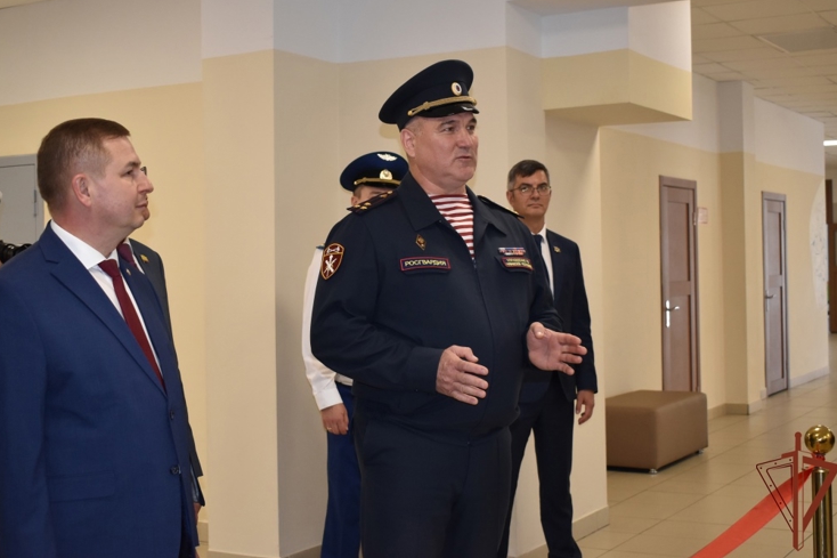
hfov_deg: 41.5
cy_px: 277
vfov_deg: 28.3
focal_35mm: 48
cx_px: 420
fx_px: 1104
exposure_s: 1/125
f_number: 4.2
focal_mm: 31
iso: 1100
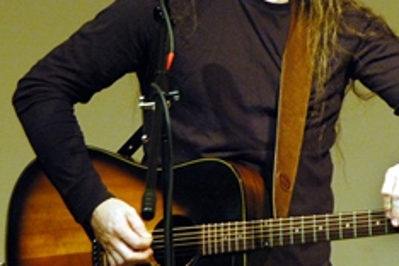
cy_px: 49
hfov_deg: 5.7
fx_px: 3978
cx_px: 286
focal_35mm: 359
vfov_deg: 3.8
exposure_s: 1/50
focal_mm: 125
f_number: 5.6
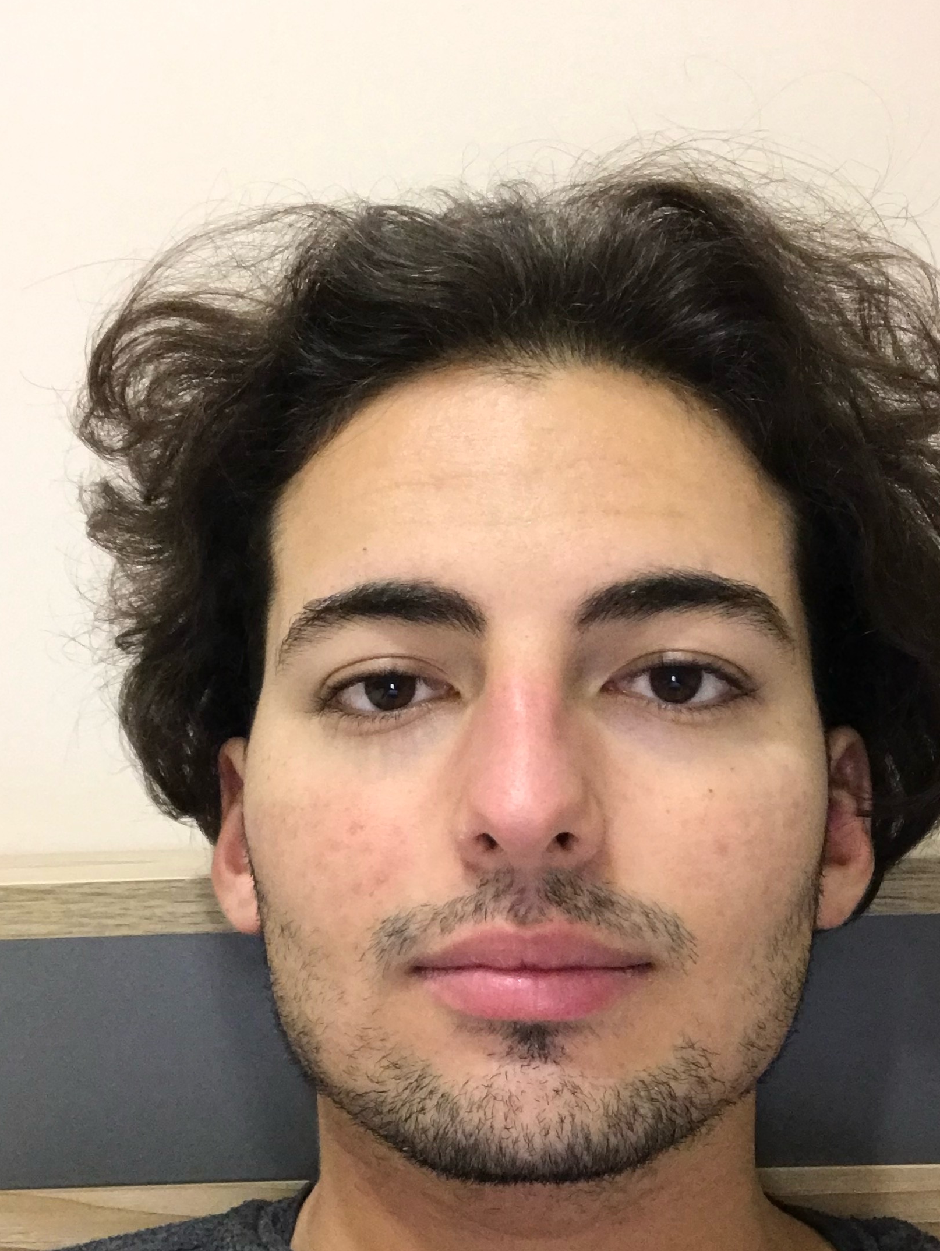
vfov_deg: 41.0
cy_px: 744
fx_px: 1664
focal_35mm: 46
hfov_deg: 31.5
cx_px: 507
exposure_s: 1/33
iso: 160
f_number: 2.2
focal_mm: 2.87
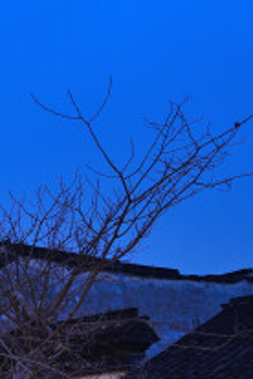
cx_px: -365
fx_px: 1138
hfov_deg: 10.7
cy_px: 395
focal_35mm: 108
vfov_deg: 18.4
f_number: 5.6
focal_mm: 32
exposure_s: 2.5
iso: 400
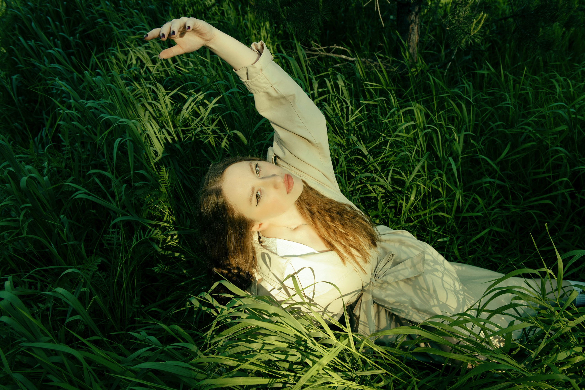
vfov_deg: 45.0
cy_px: 195
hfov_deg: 63.6
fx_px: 471
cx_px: 292
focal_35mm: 29
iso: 125
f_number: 6.3
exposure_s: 1/200
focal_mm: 29
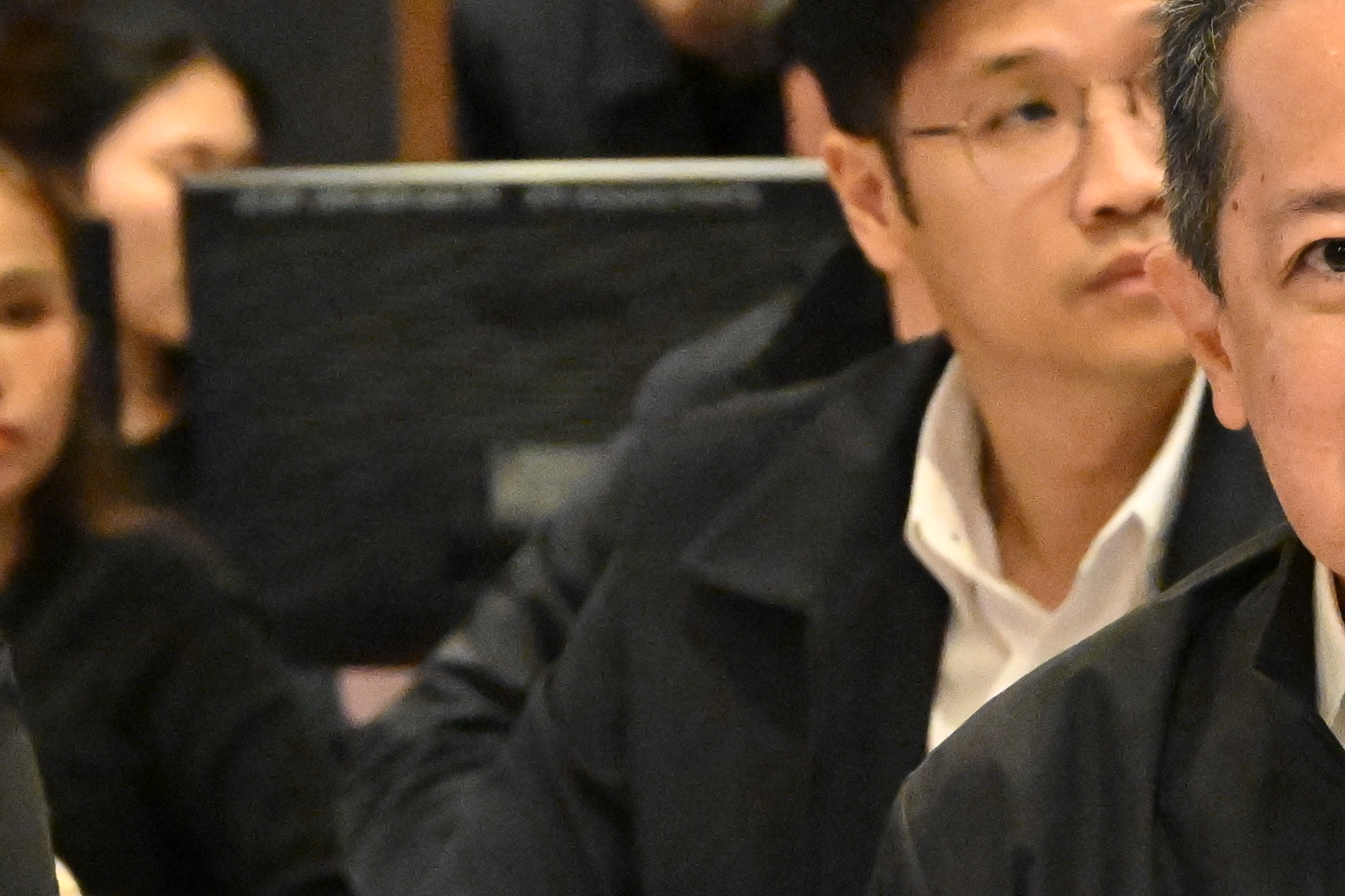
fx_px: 14495
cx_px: 1372
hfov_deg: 5.3
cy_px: 695
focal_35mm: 388
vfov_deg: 3.5
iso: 22800
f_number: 6.3
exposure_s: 1/500
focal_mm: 102
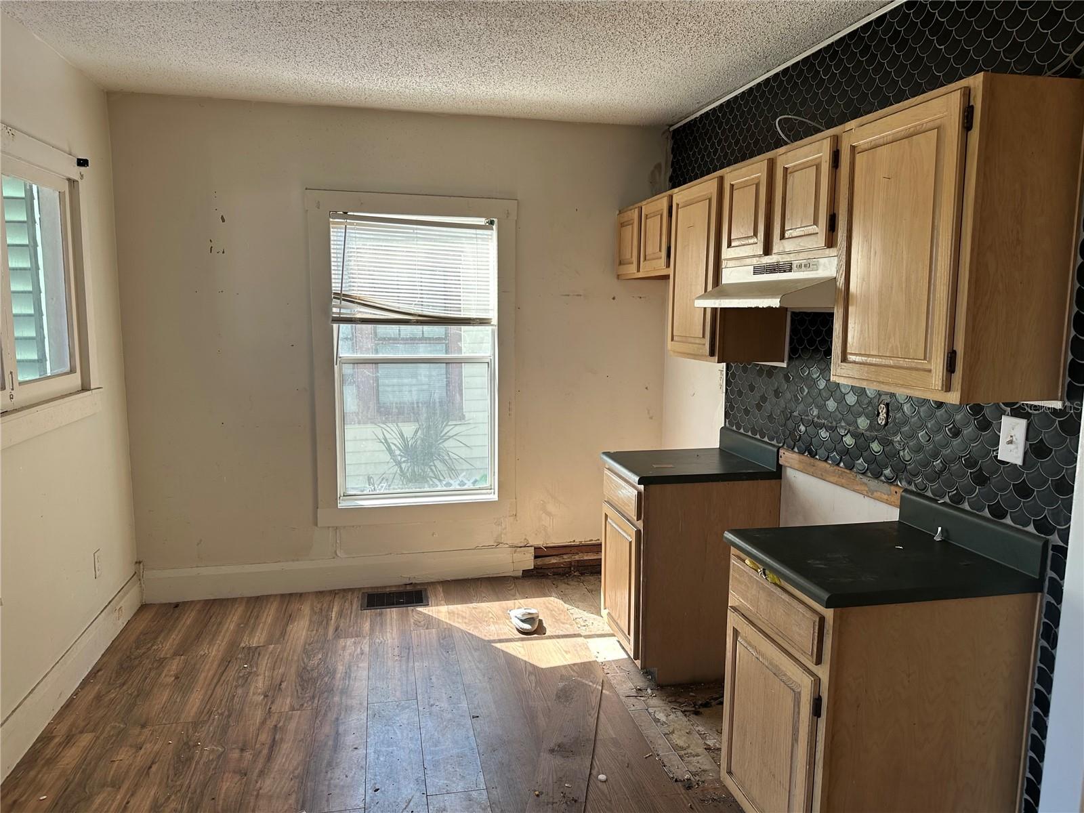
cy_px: 406
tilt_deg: -7.8
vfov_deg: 56.8
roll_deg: -0.7
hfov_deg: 71.6
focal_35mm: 24
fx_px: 752
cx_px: 542
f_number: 1.78
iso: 80
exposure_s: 1/303
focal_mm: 6.86
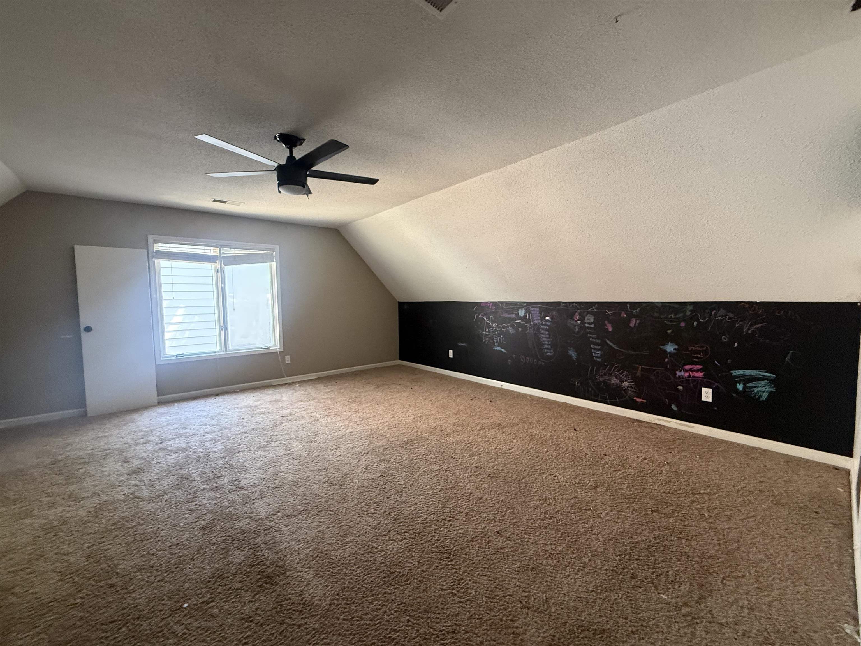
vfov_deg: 85.7
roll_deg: +0.3
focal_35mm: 14
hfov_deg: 102.1
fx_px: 348
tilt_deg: -4.2
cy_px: 323
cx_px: 430
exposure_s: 1/60
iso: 500
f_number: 2.2
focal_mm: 2.22
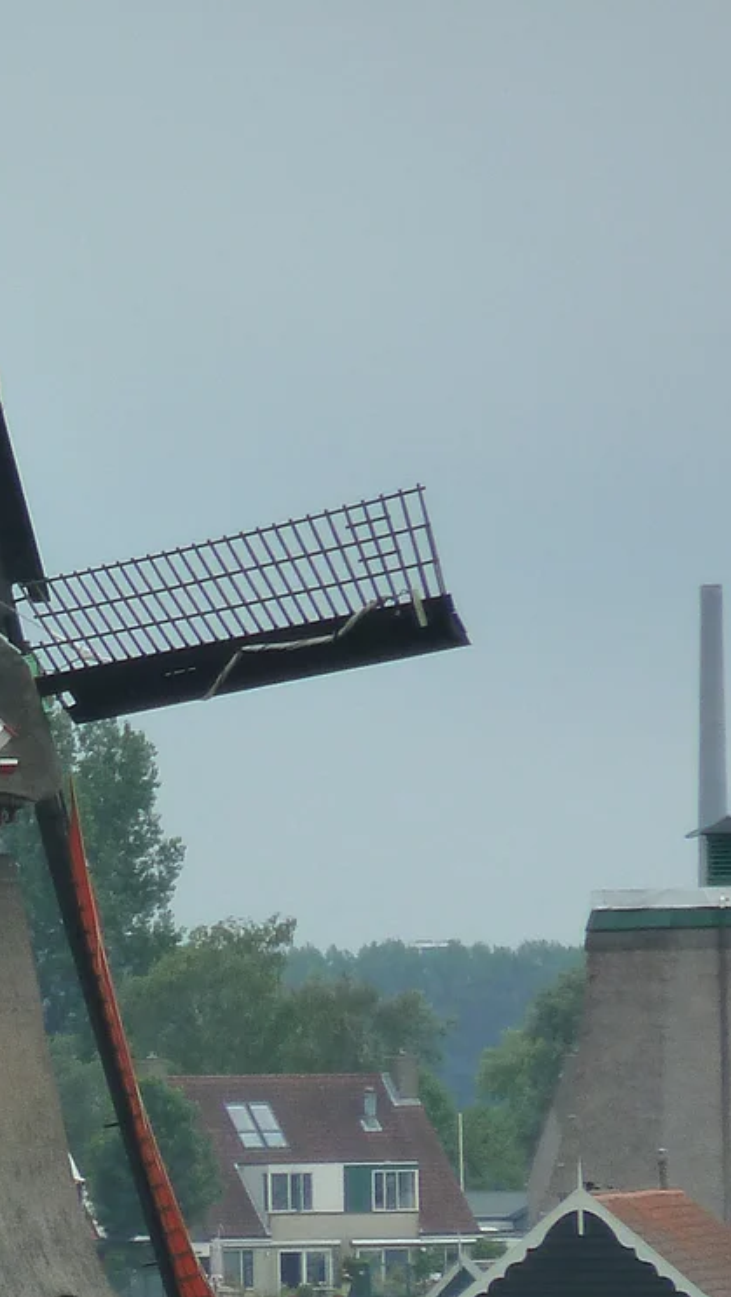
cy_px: 1016
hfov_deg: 1.4
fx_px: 29023
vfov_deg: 2.6
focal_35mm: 843
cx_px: -747
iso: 125
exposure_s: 1/200
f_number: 4.9
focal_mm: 49.2
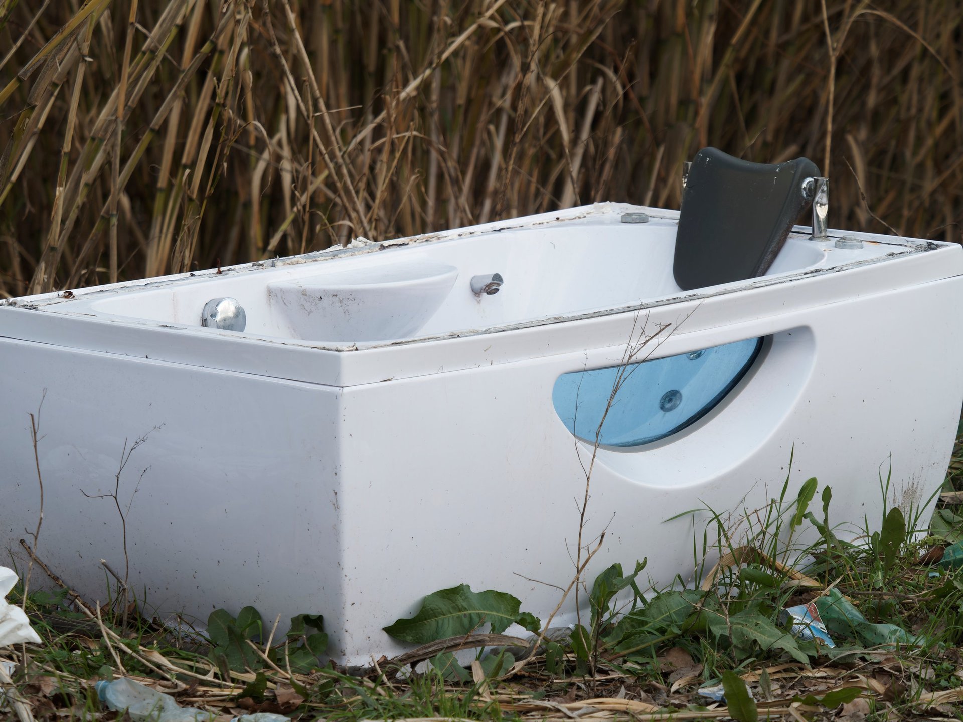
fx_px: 6677
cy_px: 361
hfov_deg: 8.2
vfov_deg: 6.2
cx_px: 482
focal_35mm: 240
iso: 200
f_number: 4
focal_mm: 120
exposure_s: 1/250
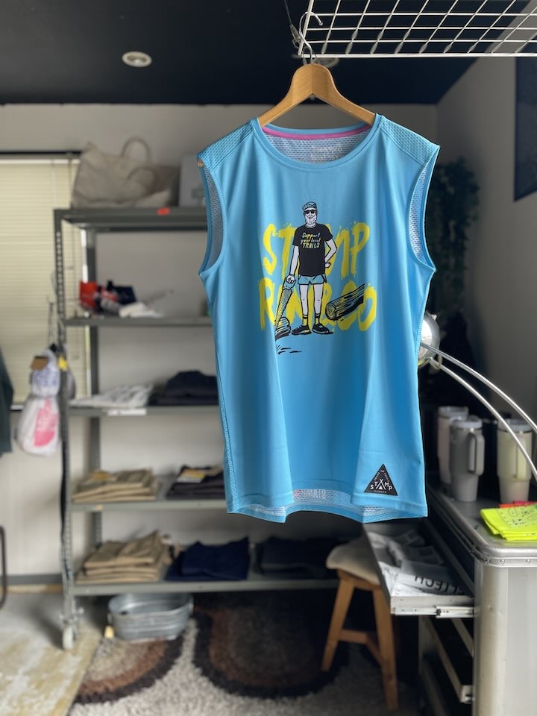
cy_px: 358
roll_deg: +2.0
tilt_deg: -3.4
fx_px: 538
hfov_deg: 53.1
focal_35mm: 26
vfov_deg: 67.3
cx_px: 268
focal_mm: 4.2
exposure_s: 1/132
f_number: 1.6
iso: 32
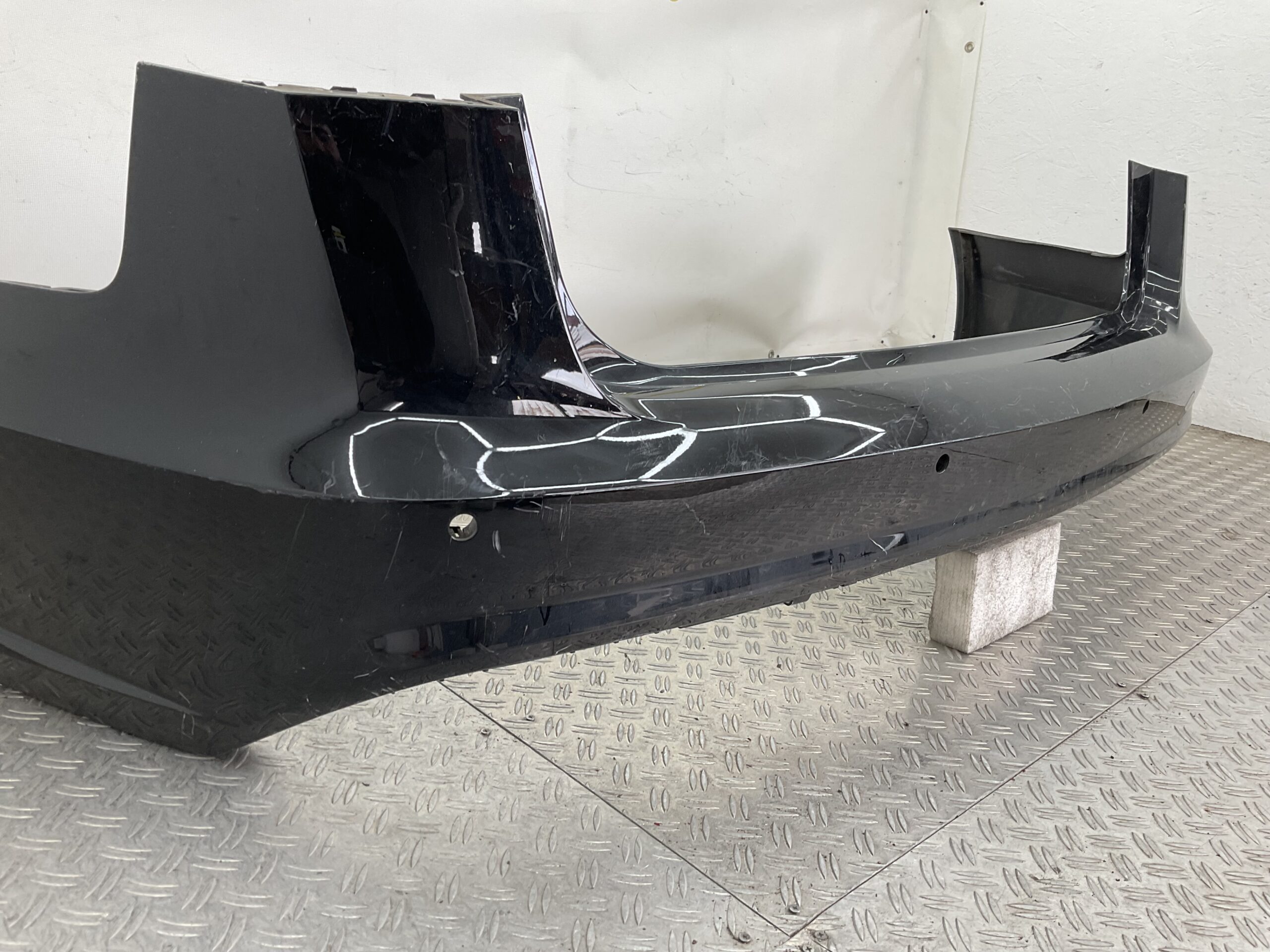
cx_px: 635
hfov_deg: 61.7
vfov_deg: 48.2
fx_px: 1064
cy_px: 476
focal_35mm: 29
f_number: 1.8
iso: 32
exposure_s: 1/120
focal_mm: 3
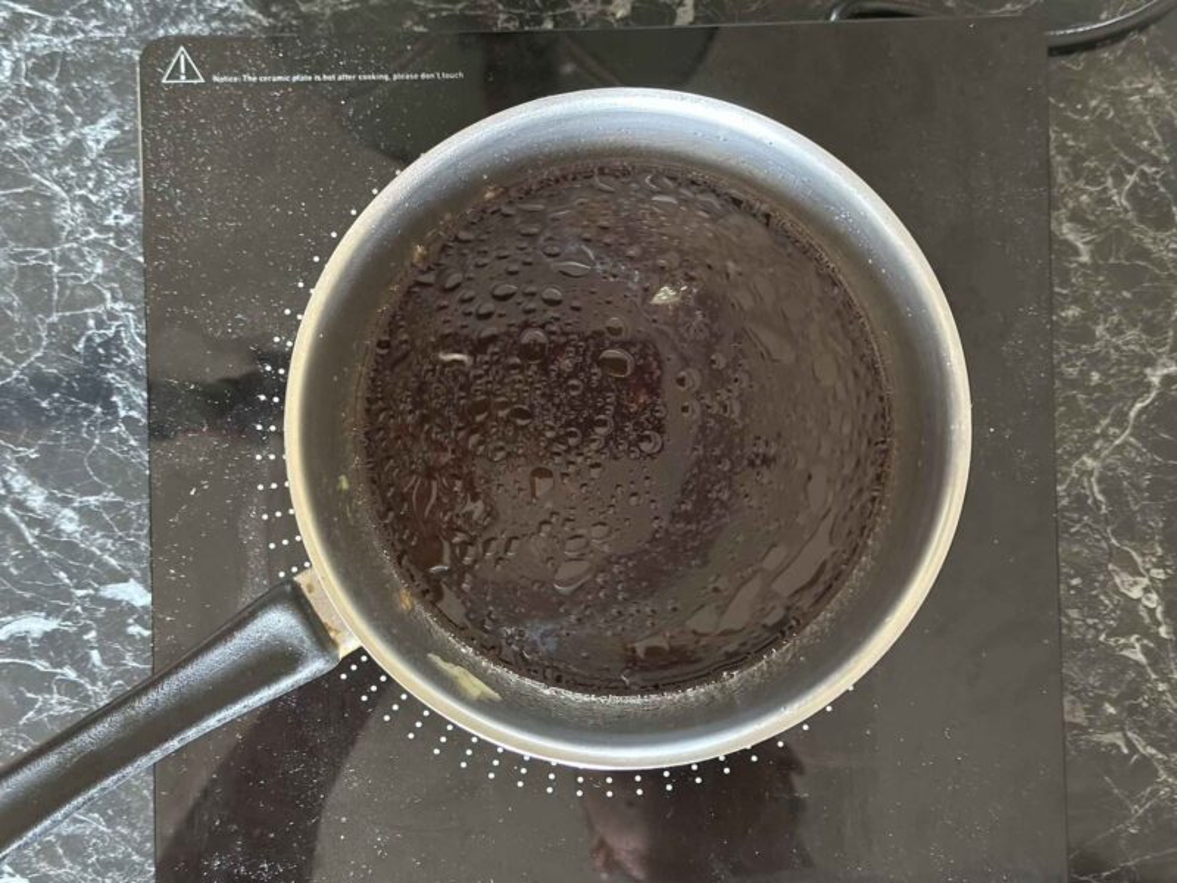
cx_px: 588
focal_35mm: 48
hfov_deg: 39.7
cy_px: 442
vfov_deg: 30.3
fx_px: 1632
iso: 640
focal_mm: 6.86
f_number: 1.78
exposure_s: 1/30
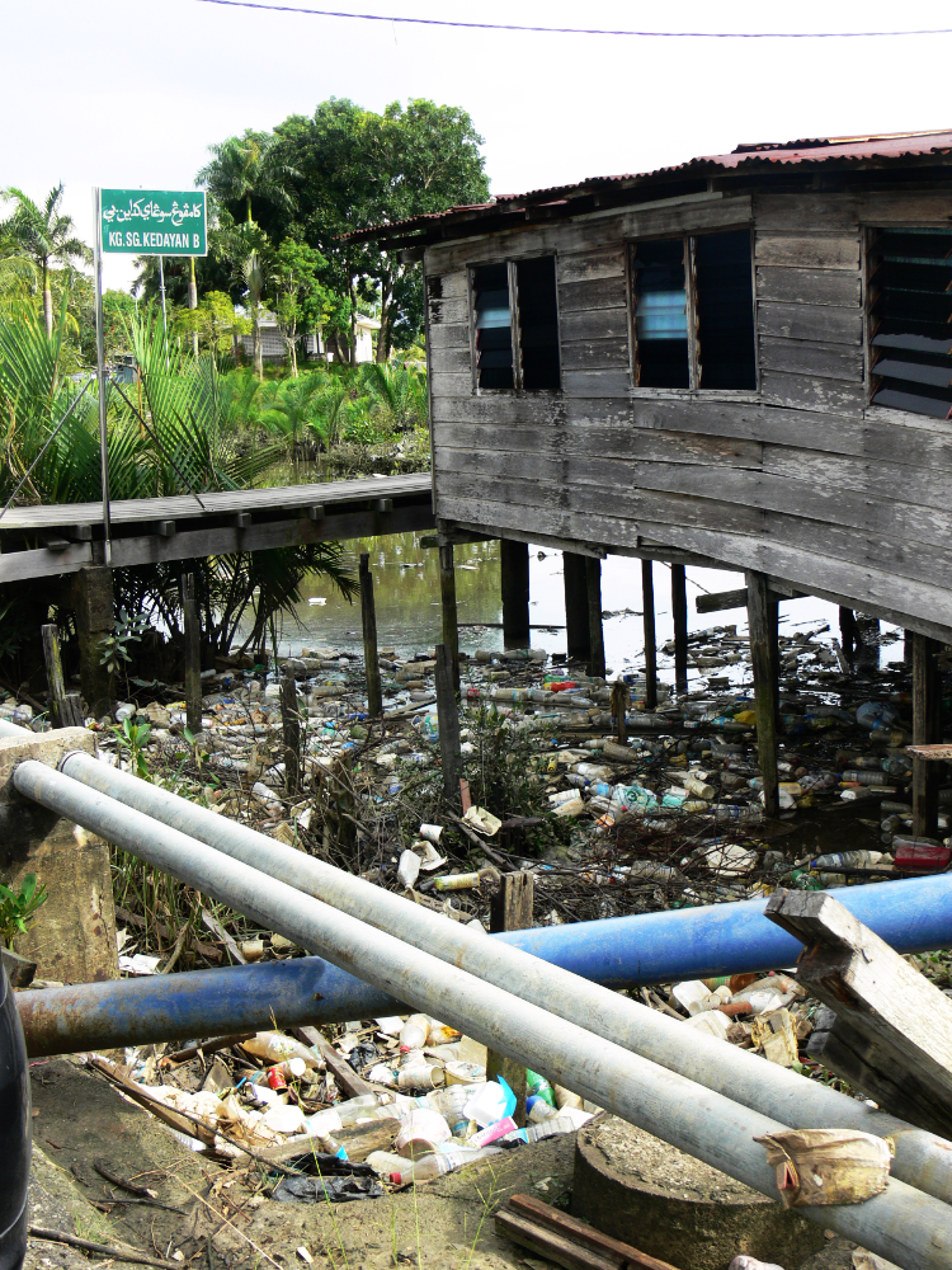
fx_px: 1650
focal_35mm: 45
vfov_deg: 42.1
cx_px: 476
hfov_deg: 32.2
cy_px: 635
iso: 80
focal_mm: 9.5
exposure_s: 1/125
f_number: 4
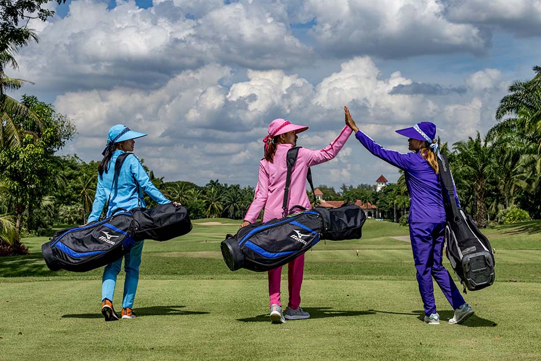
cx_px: 270
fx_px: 1052
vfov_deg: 19.5
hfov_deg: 28.8
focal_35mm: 70
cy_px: 180
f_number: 10
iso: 64
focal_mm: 70
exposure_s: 1/200
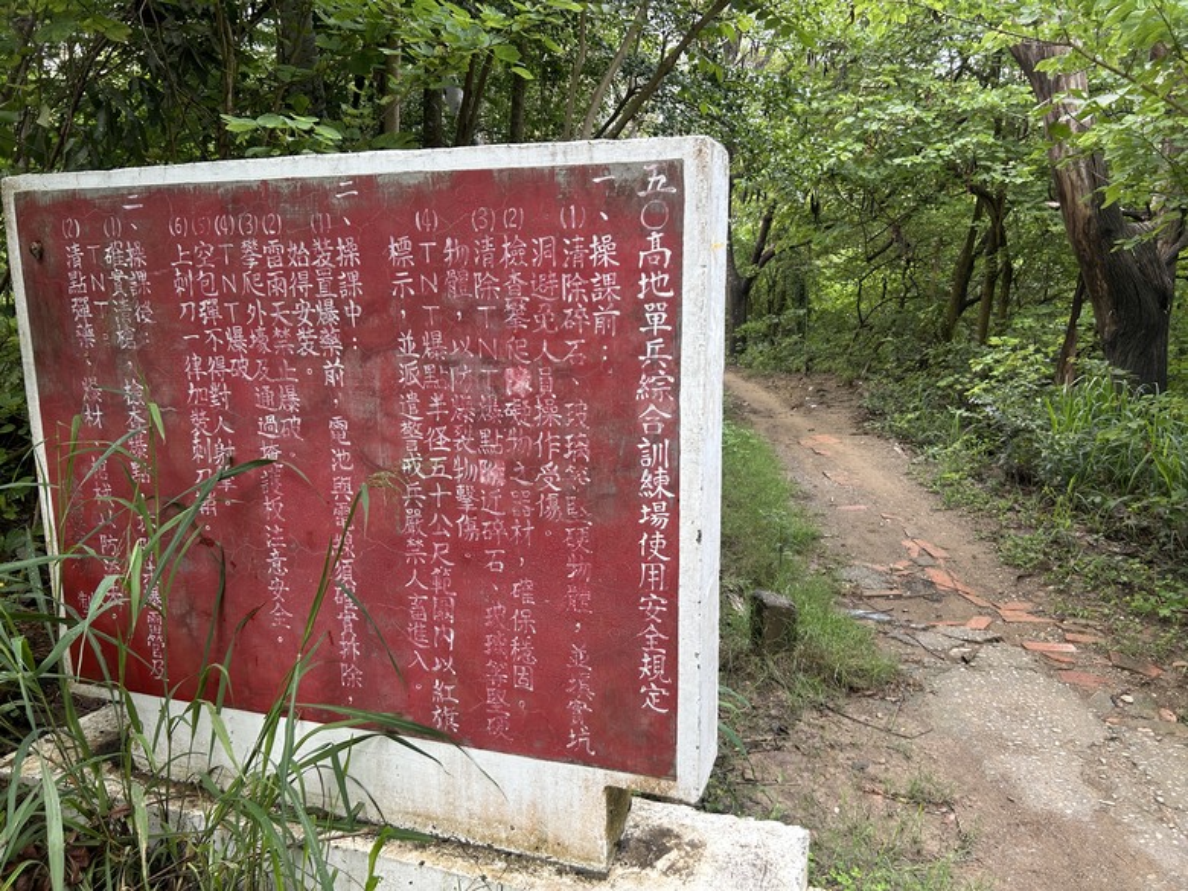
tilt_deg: -10.9
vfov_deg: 53.1
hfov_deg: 67.3
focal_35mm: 26
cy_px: 446
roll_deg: +0.4
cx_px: 594
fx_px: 892
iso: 40
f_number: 1.5
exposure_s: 1/230
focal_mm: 5.7
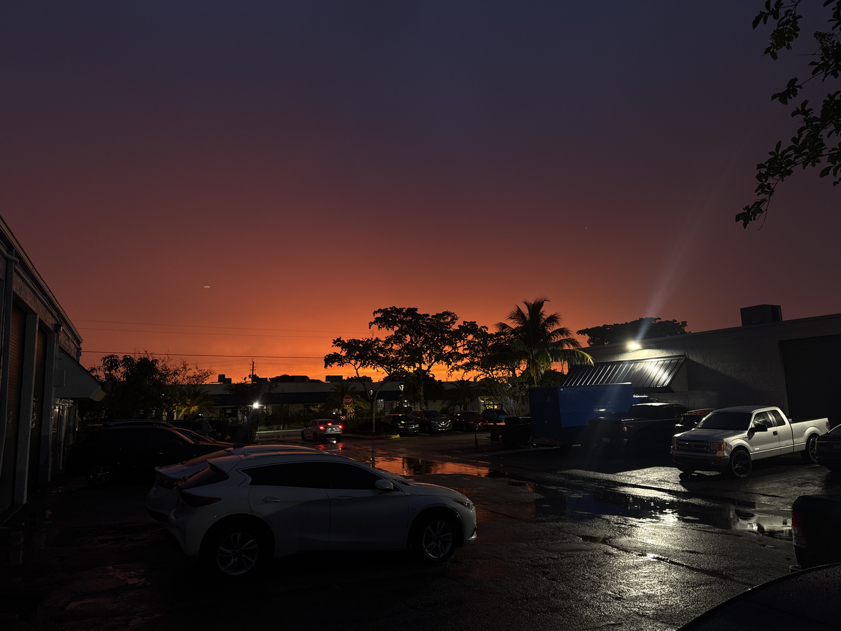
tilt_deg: +7.9
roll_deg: +0.8
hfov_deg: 71.6
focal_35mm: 24
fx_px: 583
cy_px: 316
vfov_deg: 56.8
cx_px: 420
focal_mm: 6.76
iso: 200
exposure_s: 1/70
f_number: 1.78
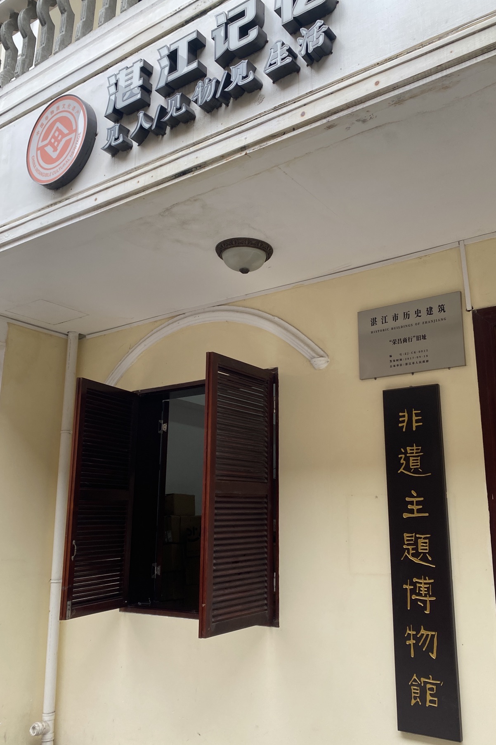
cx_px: 290
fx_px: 620
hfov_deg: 43.5
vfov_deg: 61.9
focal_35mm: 30
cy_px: 376
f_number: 1.8
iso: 64
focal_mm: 4.25
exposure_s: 1/122
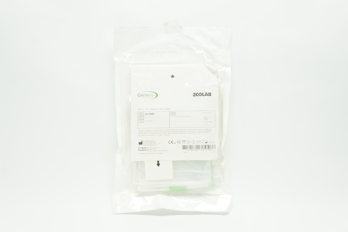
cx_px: 174
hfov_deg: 45.0
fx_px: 420
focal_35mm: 44
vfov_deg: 30.8
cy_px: 116
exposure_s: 1/30
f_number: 8
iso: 400
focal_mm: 29
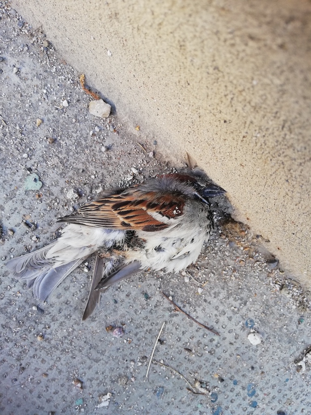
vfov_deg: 67.3
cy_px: 208
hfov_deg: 53.1
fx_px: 311
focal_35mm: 26
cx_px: 156
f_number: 2.2
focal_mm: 3.81
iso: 125
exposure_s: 1/50
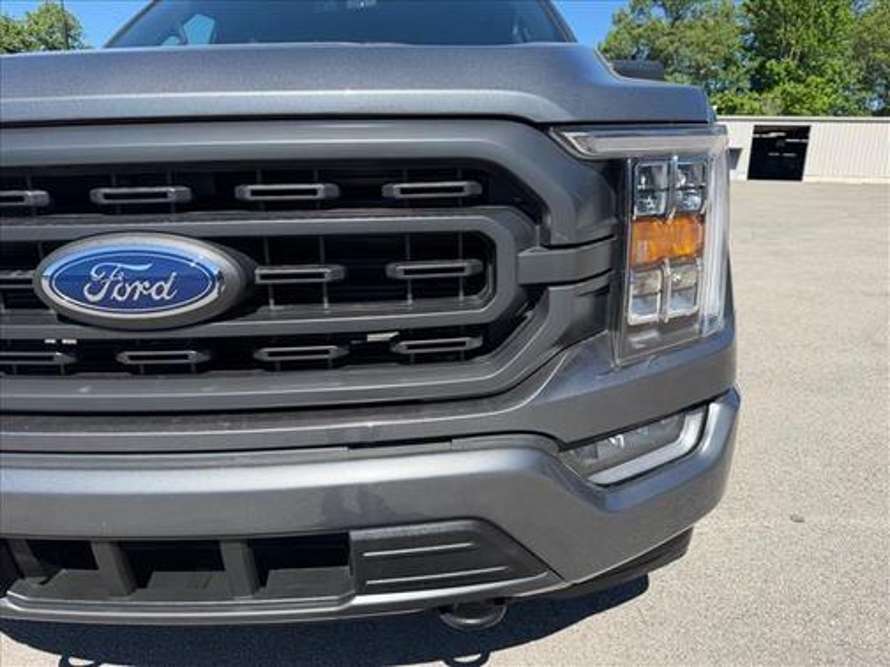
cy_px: 334
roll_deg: -1.6
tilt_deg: -12.9
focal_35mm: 24
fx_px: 617
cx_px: 445
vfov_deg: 56.8
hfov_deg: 71.6
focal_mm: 6.76
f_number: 1.78
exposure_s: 1/3279
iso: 100
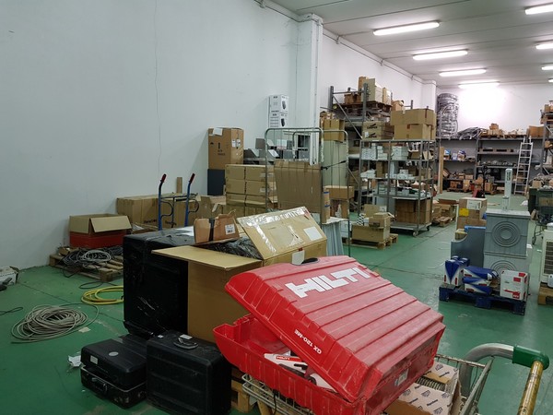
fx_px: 415
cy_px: 208
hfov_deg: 67.3
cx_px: 276
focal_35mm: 26
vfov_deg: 53.1
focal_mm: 4.2
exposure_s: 1/33
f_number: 1.7
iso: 125
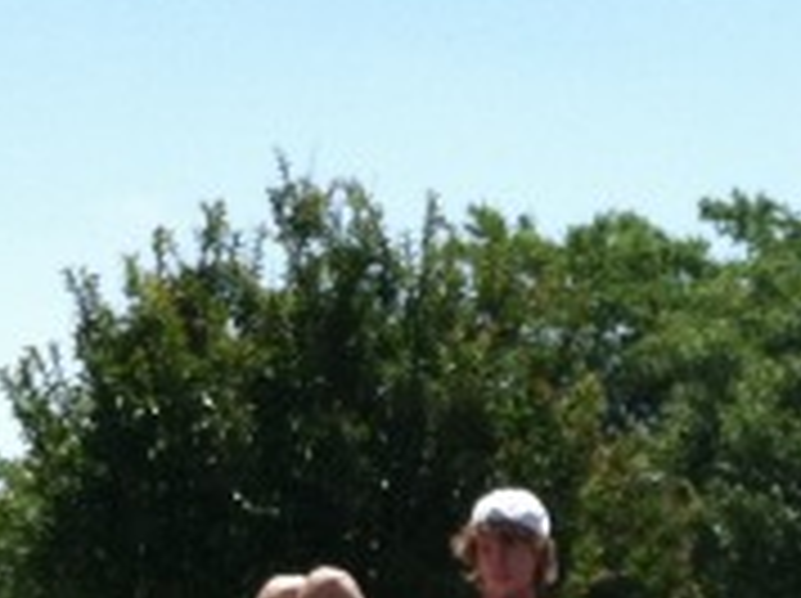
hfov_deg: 12.2
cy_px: 843
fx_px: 3628
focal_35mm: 157
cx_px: 1022
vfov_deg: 9.2
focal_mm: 3.85
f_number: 2.8
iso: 80
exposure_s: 1/857
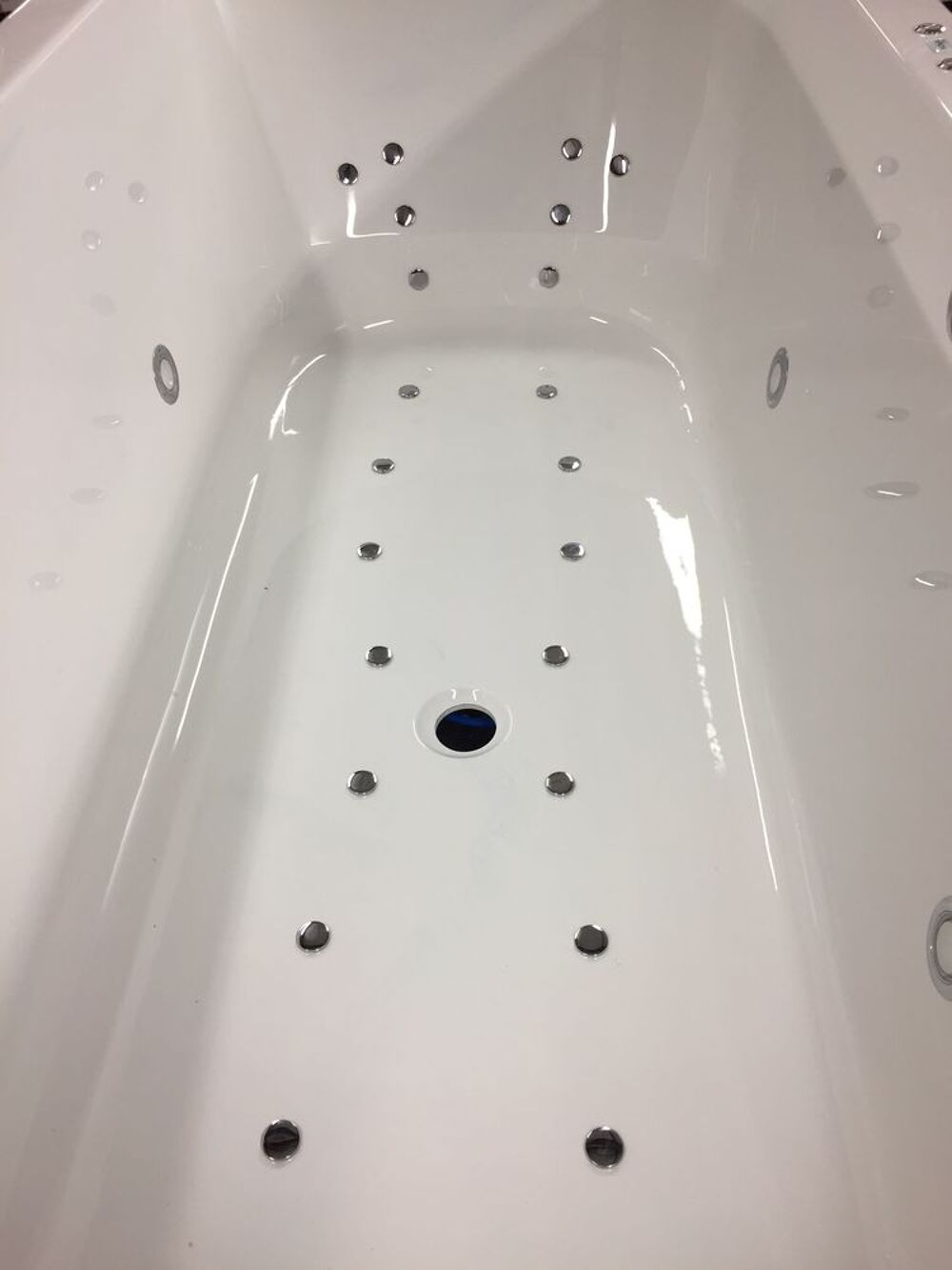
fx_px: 1063
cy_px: 635
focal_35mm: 29
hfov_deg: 48.2
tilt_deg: -45.6
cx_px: 476
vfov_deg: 61.7
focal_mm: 4.15
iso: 40
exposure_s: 1/50
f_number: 2.2
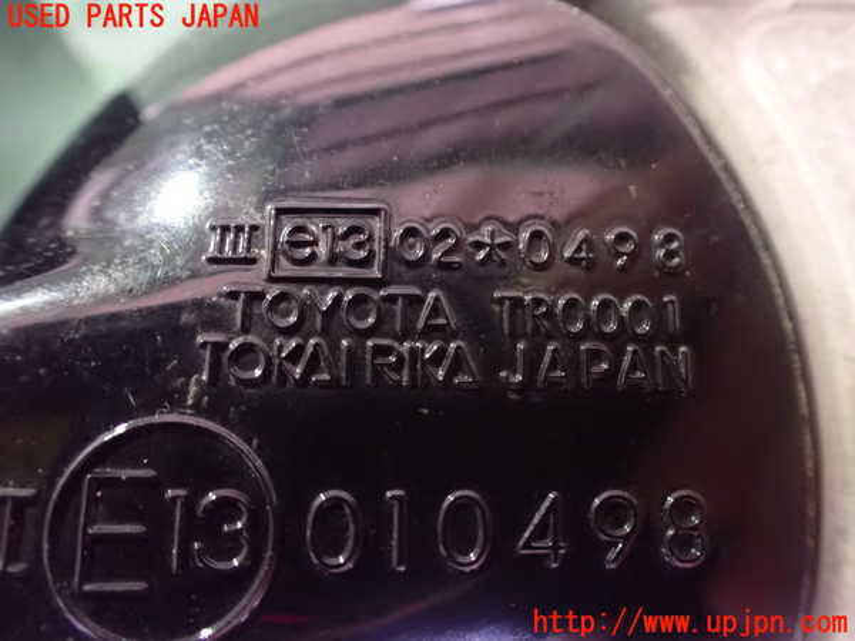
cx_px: 428
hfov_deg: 60.0
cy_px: 320
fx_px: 741
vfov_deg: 46.8
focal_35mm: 30
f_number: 2.3
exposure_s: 1/30
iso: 1600
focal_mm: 5.4
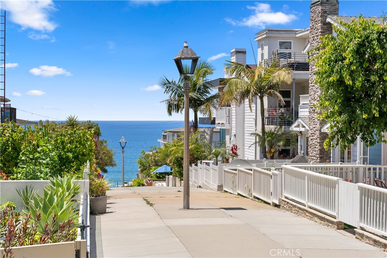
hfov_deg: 28.8
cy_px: 129
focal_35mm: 70
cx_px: 194
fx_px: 753
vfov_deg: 19.5
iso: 640
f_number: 9
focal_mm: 70
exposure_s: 1/2000
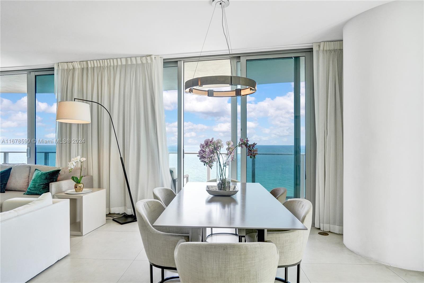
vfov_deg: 61.9
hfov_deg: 84.0
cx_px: 212
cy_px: 142
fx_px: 235
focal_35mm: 20
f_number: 5
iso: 800
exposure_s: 1/200
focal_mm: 20
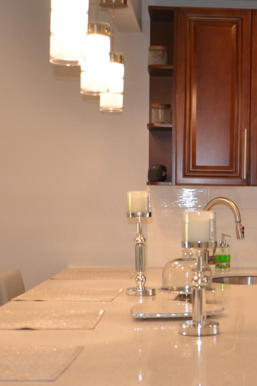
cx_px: 277
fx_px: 739
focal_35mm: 69
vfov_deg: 29.2
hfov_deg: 19.0
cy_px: 232
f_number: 3.5
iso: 400
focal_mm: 18
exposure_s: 1/100
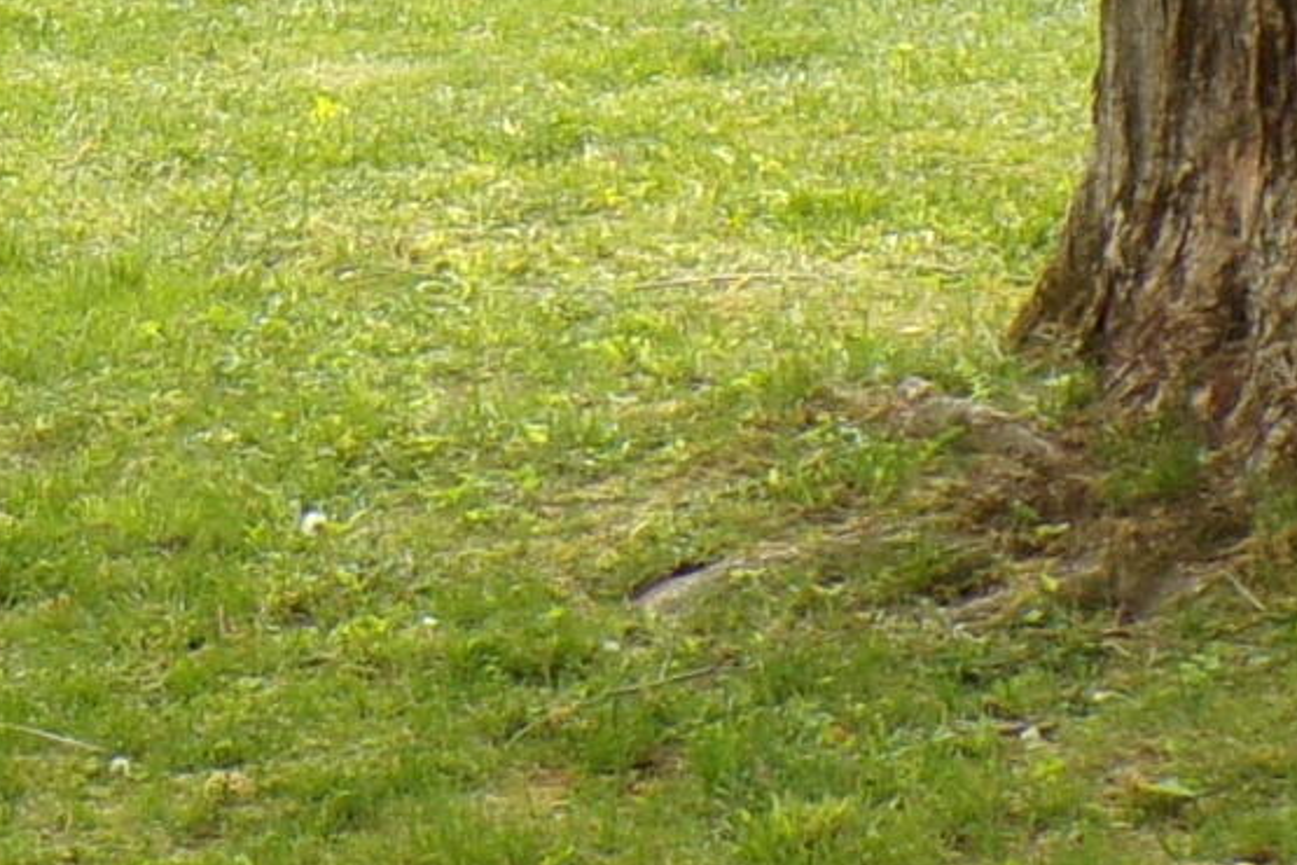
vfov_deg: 7.5
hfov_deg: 11.2
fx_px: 6484
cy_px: -500
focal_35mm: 180
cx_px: -196
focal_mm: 5.8
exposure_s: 1/120
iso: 80
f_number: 3.2
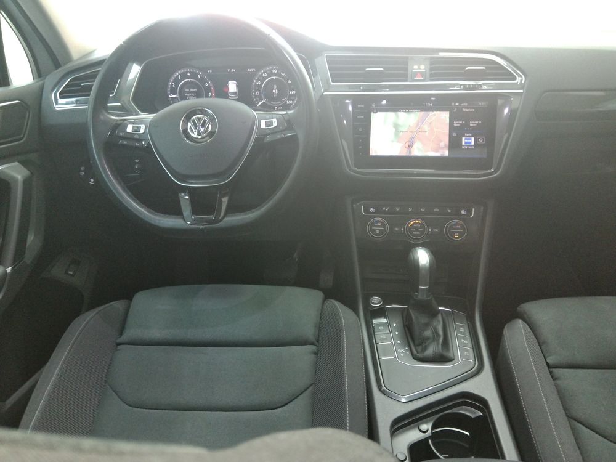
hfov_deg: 67.3
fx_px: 463
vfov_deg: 53.1
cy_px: 231
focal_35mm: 26
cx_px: 308
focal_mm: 3
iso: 600
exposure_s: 1/16
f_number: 2
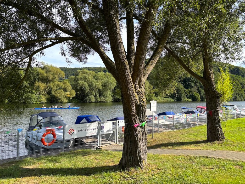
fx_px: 184
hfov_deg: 67.3
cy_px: 92
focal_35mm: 26
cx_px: 122
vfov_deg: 53.1
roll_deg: -1.0
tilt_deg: +1.0
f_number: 1.6
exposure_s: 1/1437
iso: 50
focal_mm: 5.96
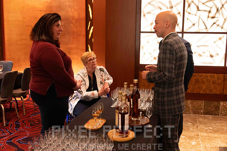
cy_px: 76
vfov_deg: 33.4
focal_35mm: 40
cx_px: 114
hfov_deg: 48.5
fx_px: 252
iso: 7200
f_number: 5
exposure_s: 1/60
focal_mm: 40
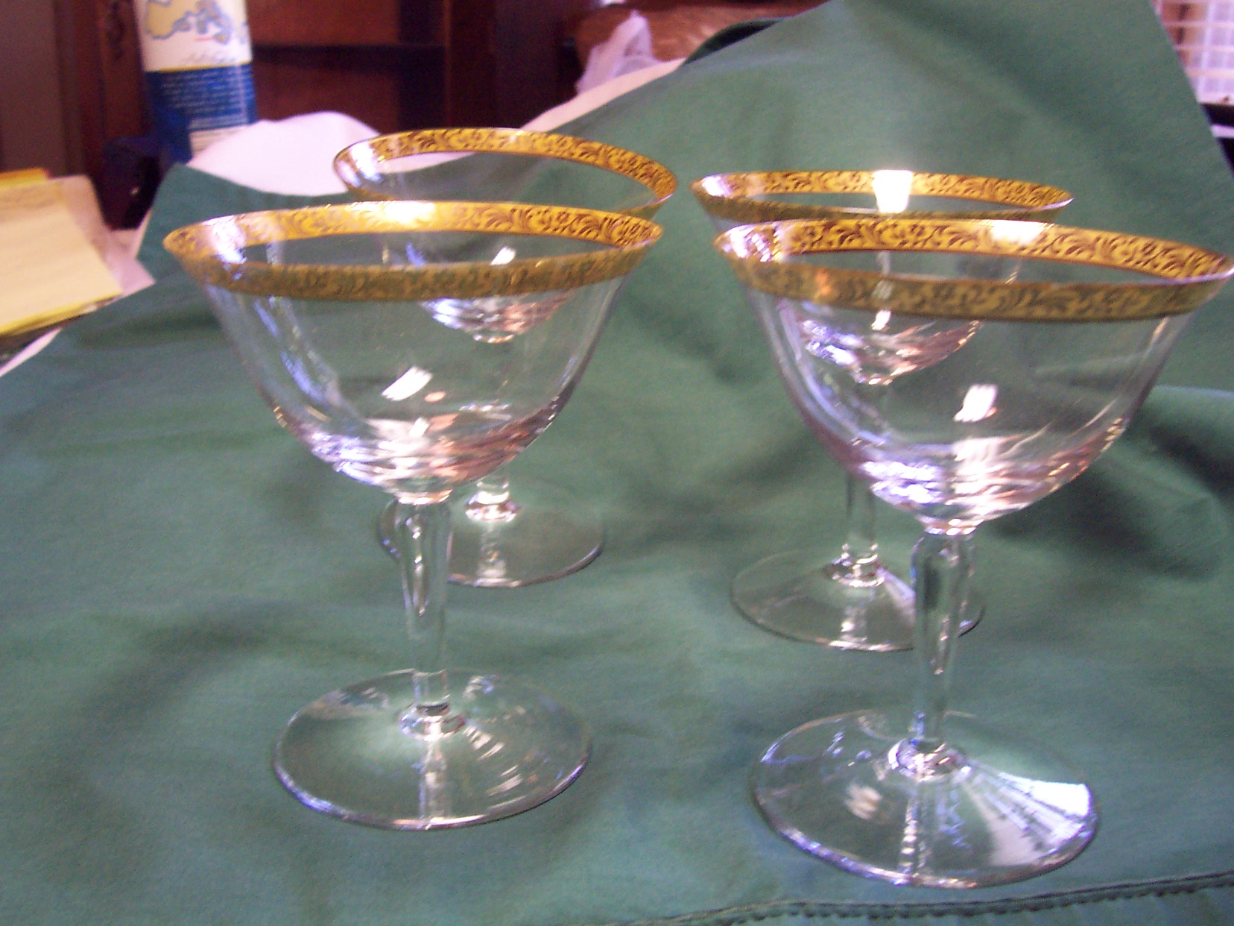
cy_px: 463
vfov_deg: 38.7
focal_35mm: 37
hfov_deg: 50.1
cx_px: 617
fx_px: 1319
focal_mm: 5.6
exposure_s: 1/30
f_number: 2.8
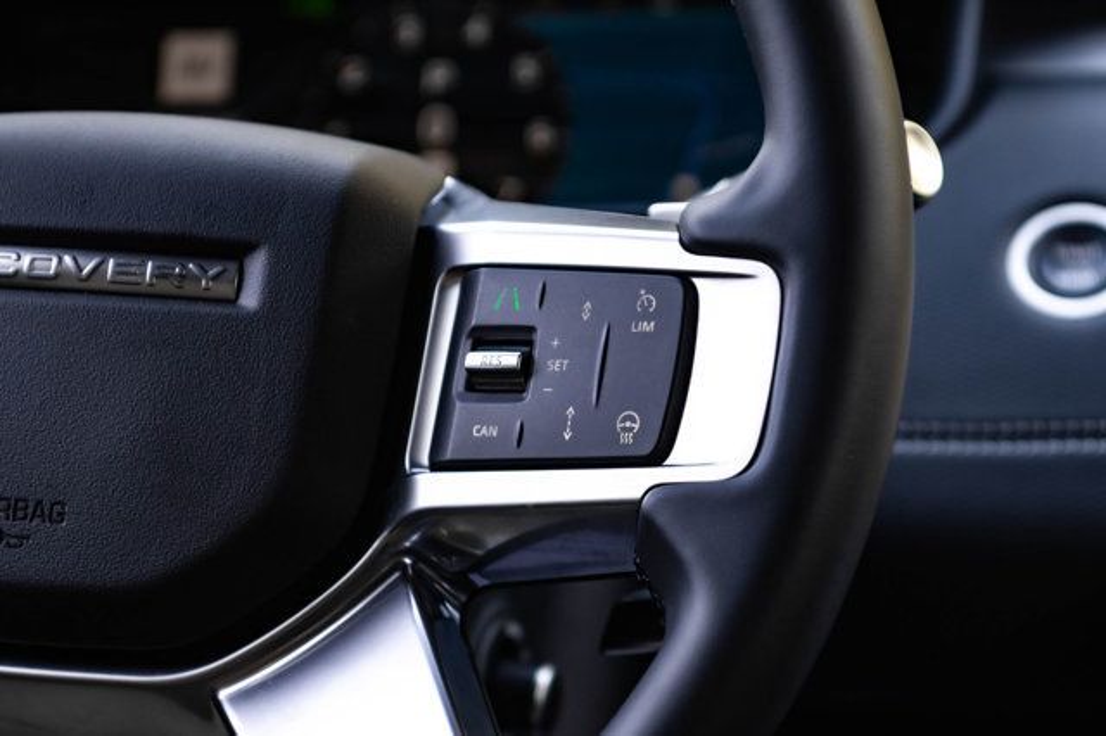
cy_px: 368
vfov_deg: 13.0
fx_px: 3224
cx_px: 553
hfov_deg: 19.5
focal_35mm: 105
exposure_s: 1/200
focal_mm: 70
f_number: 4
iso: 640
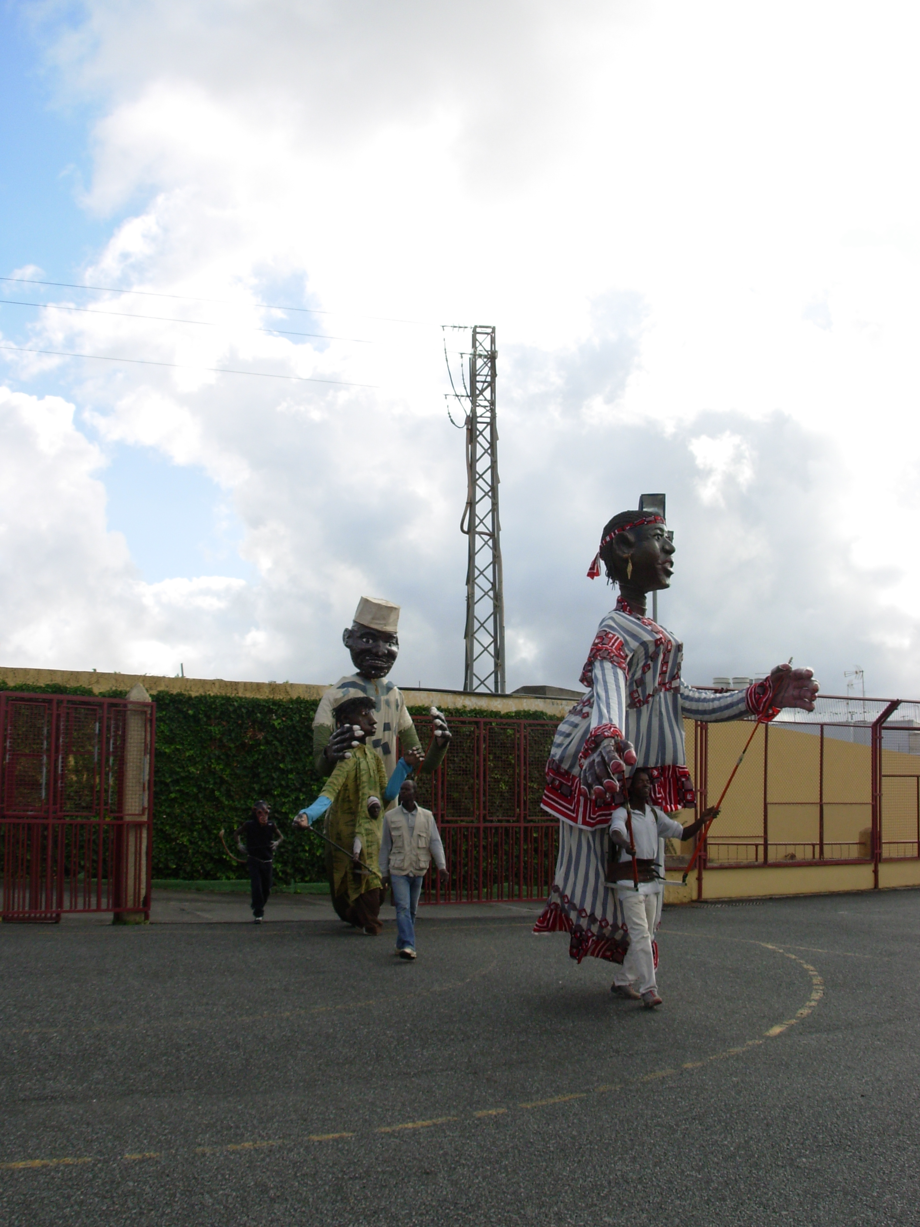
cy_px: 614
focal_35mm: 38
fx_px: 1347
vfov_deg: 49.0
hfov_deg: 37.7
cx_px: 460
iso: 50
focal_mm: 6.3
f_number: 4.9
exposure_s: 1/395
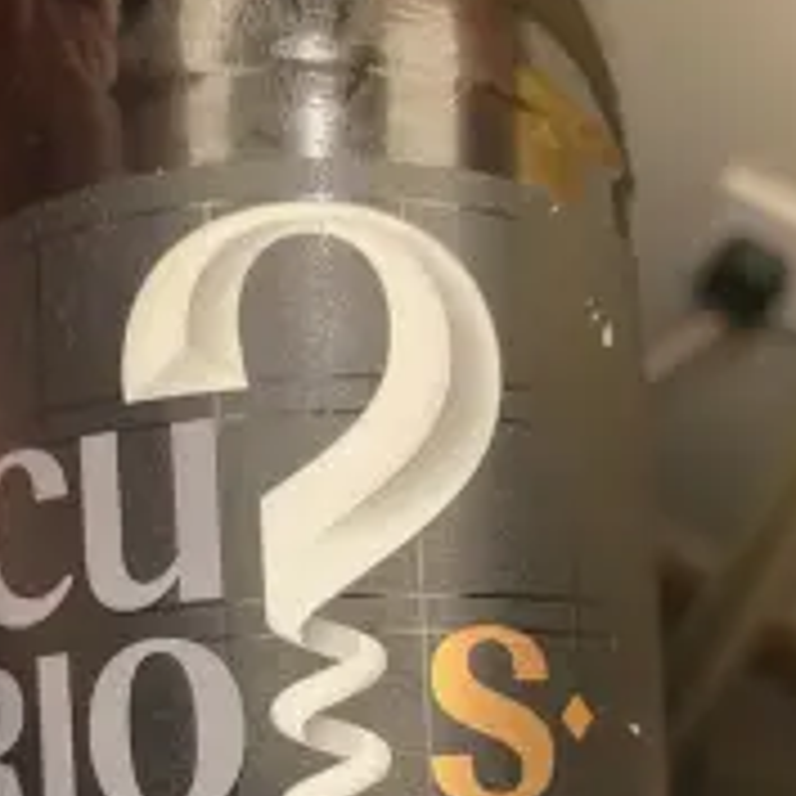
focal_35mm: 50
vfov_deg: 31.0
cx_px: 288
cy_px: 832
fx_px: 1301
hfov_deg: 33.8
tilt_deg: -76.5
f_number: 1.8
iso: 640
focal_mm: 4.25
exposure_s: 1/37
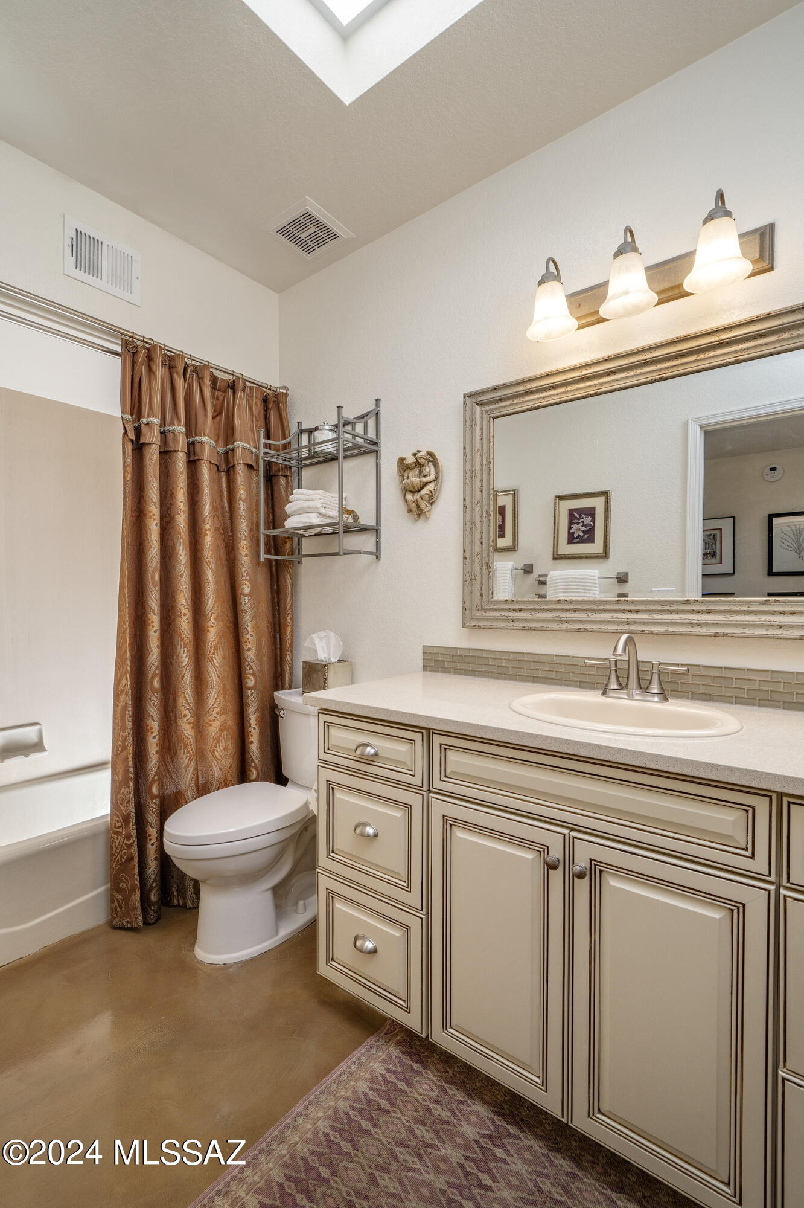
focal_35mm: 15
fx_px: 503
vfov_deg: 100.4
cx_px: 402
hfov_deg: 77.3
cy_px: 604
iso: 200
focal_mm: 15
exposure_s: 1/20
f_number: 10
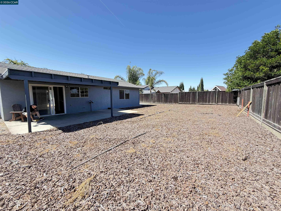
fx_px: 114
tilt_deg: -3.9
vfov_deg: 85.7
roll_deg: +0.5
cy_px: 106
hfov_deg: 102.1
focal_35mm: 14
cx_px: 140
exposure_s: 1/184
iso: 40
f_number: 2.2
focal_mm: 2.22
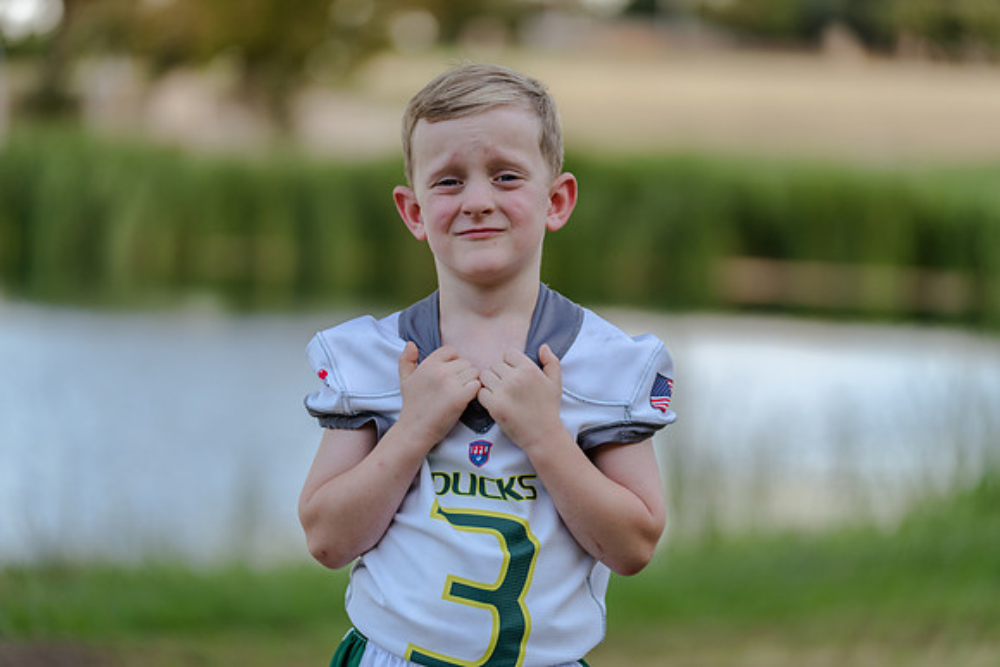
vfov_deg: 10.6
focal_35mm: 130
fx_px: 3612
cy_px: 334
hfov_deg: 15.8
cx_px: 500
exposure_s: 1/320
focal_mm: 130
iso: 200
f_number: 2.8
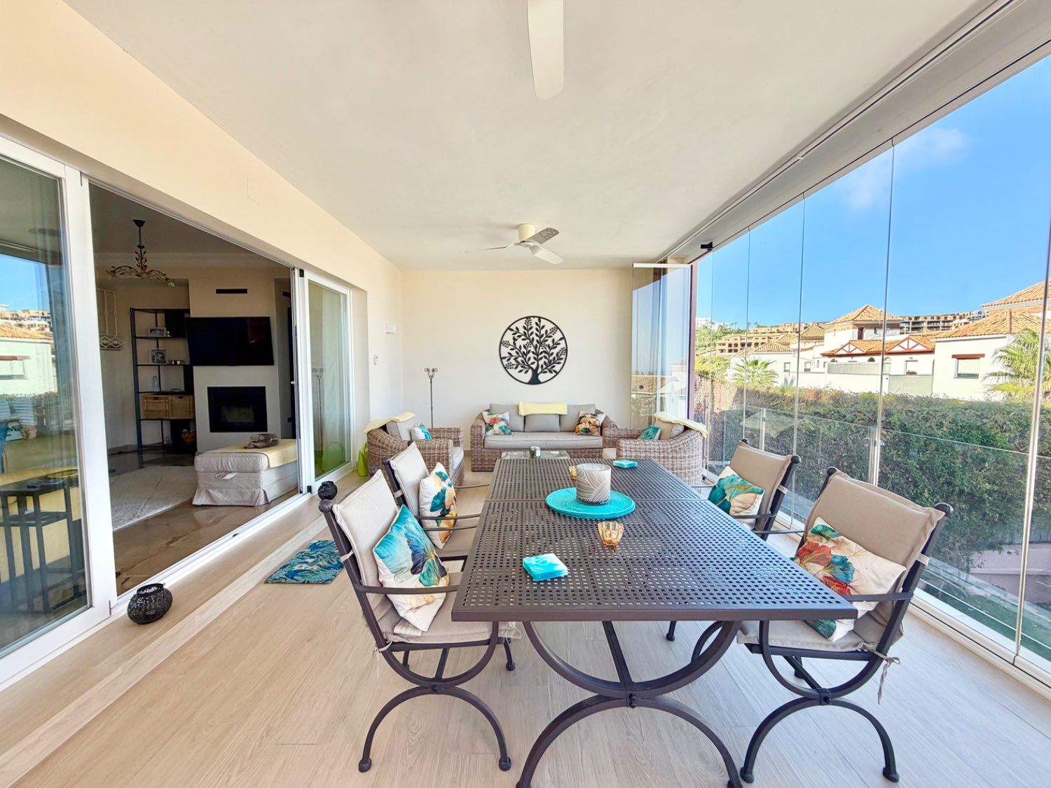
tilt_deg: -3.4
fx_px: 425
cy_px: 394
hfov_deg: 102.1
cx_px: 526
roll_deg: +0.0
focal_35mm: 14
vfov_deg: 85.7
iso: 50
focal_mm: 2.22
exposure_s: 1/315
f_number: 2.2
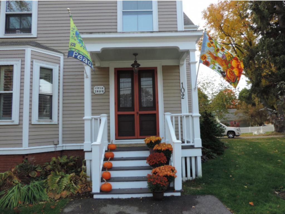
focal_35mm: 24
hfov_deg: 71.6
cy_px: 107
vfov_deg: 56.9
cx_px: 142
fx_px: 198
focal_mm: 4.3
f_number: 3
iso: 80
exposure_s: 1/160
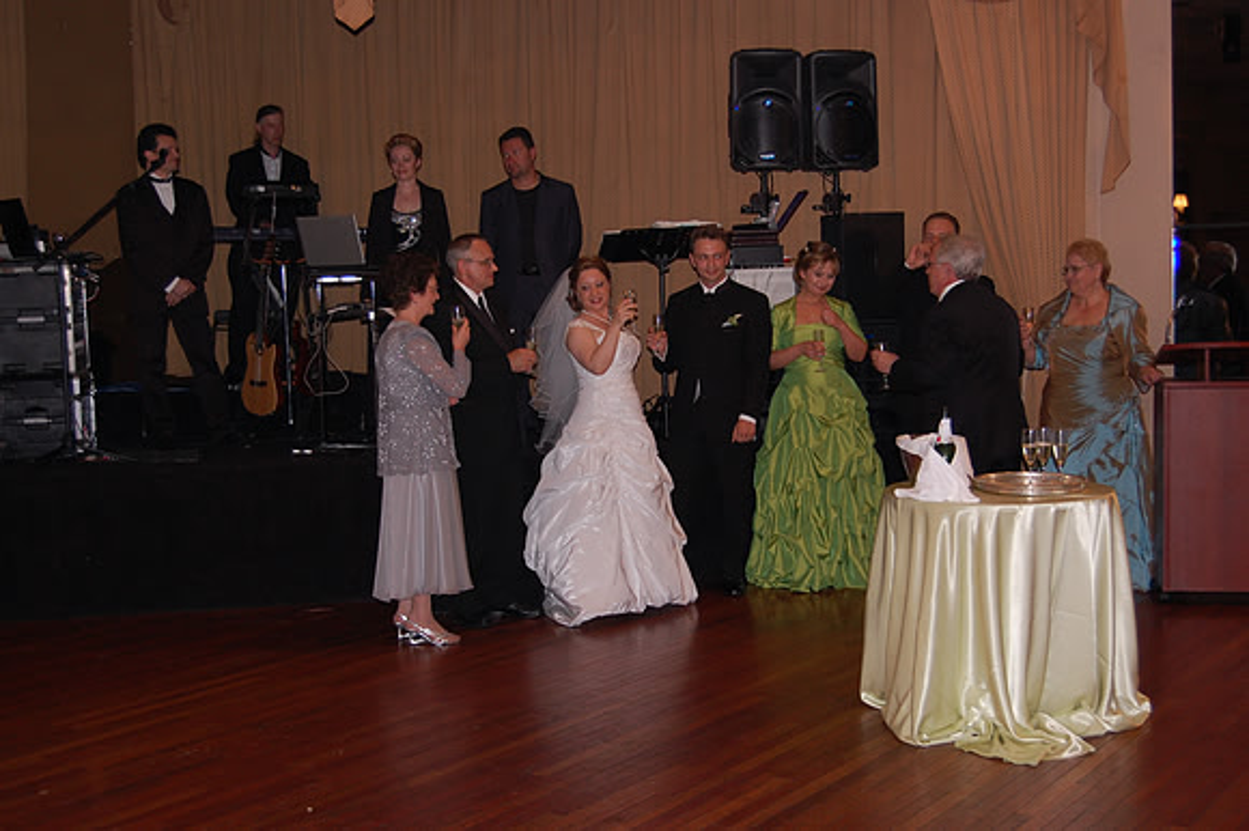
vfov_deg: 28.0
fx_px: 1664
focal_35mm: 48
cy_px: 416
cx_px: 624
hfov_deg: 41.1
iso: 400
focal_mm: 32
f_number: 4.5
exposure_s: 1/60
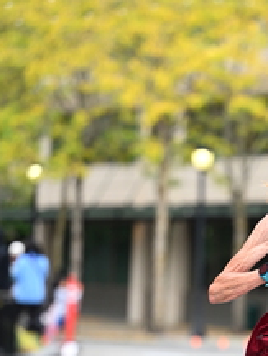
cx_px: 298
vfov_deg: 6.5
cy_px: 313
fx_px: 3145
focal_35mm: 305
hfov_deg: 4.9
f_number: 2.8
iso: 1000
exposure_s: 1/2000
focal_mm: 125
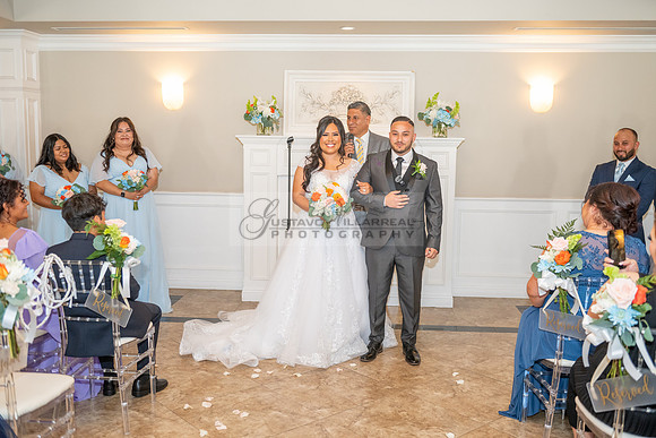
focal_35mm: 35
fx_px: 638
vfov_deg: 37.9
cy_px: 219
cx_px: 328
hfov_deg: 54.4
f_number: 3.5
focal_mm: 35
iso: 1250
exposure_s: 1/200
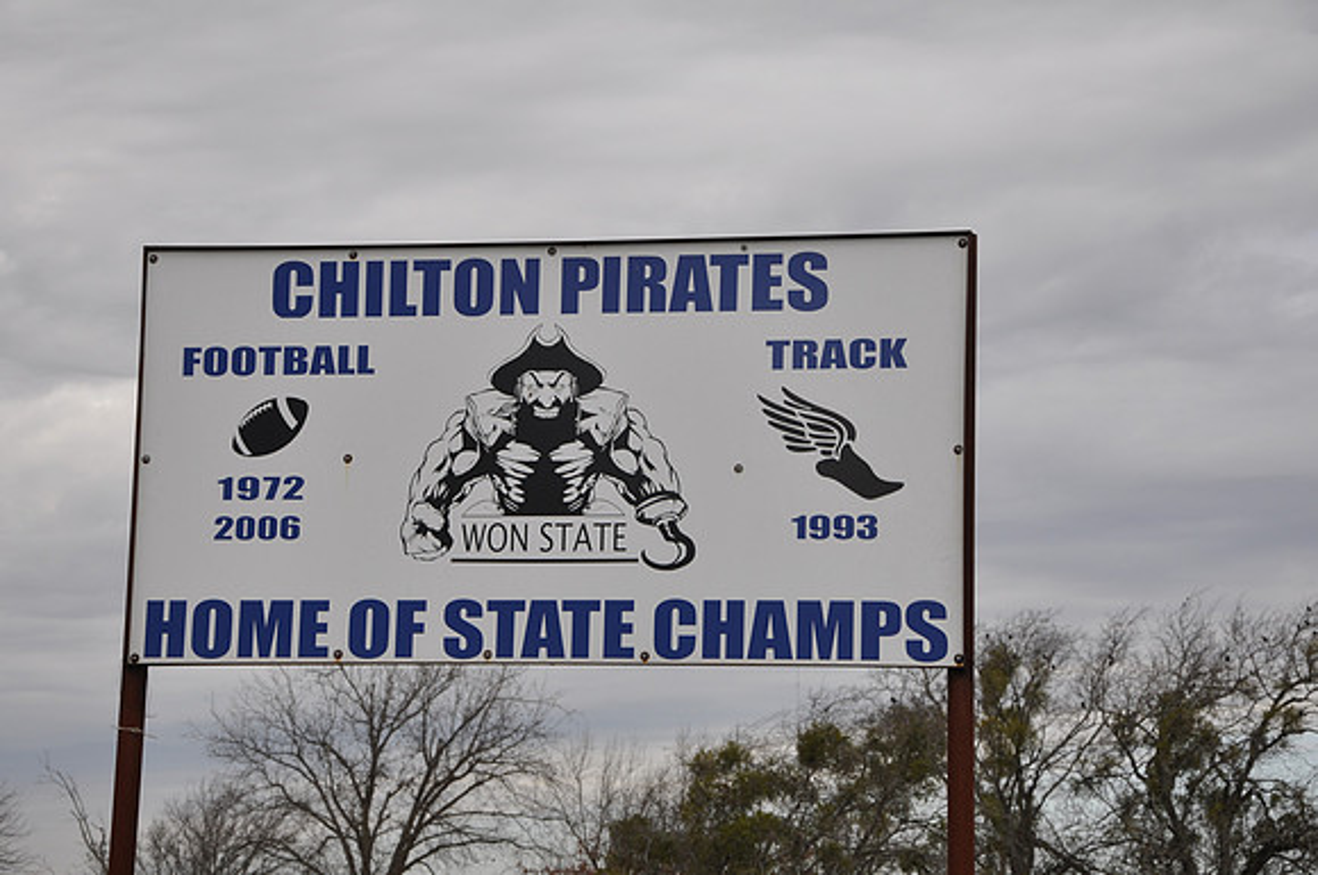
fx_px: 3400
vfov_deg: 14.7
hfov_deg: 21.9
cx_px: 659
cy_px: 438
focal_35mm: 93
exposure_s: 1/250
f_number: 8
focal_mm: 62
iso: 200
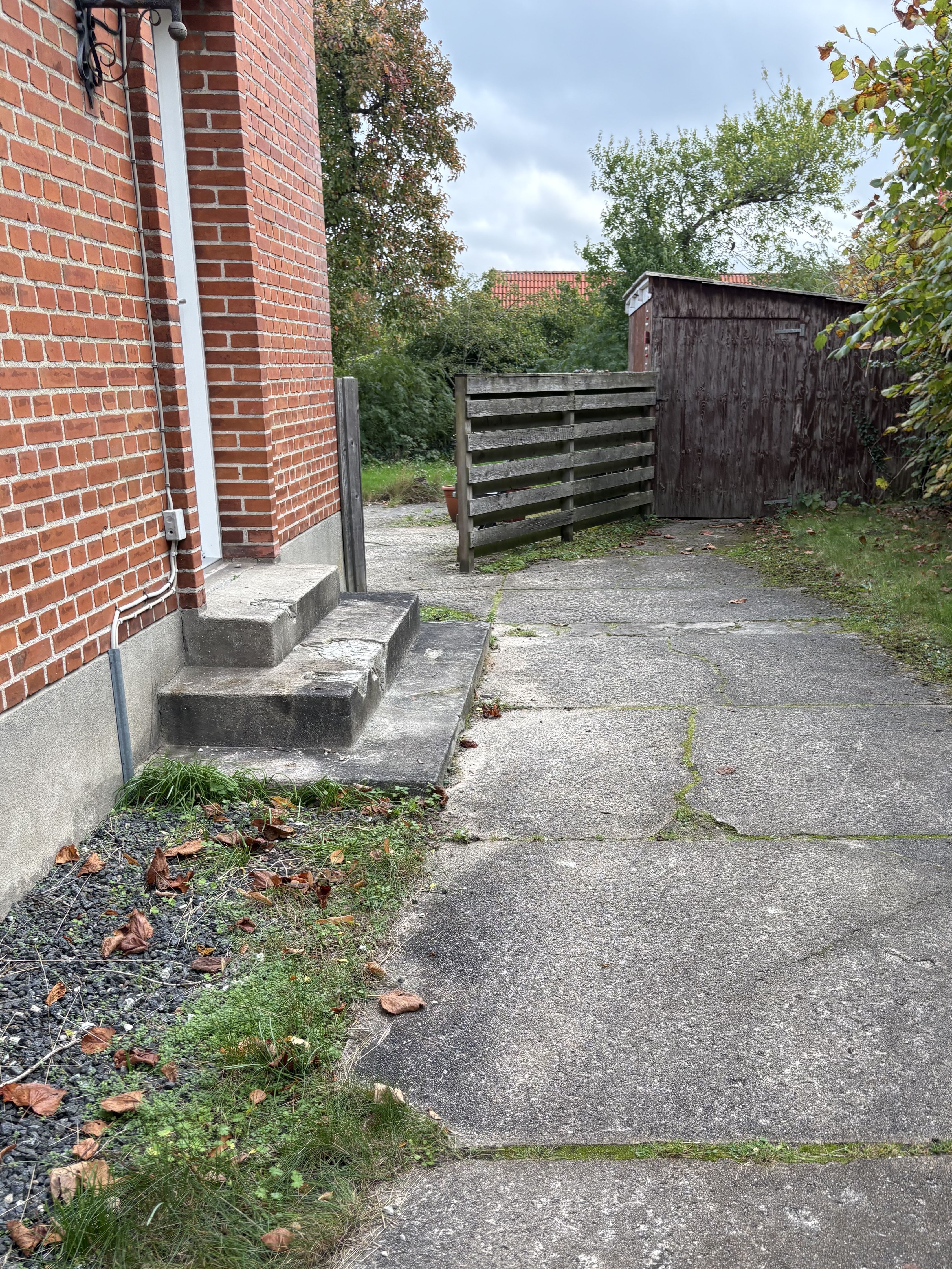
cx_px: 595
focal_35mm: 33
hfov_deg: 42.6
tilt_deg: -12.5
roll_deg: -1.2
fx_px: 1210
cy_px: 787
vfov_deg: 54.8
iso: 50
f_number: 1.6
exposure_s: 1/336
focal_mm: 5.96
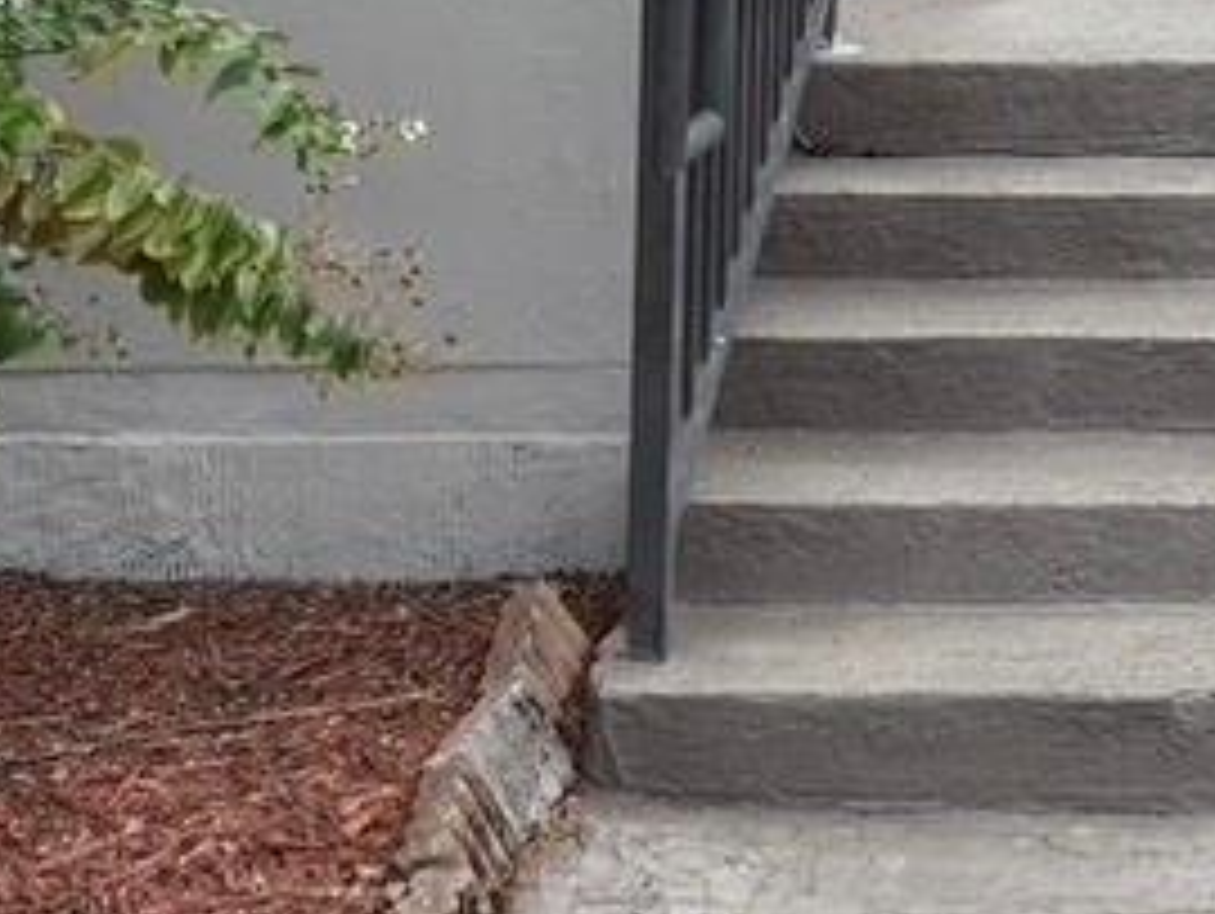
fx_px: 3197
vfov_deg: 15.0
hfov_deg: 20.7
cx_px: 1264
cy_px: -491
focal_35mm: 91
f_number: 1.78
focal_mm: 6.76
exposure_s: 1/1949
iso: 100
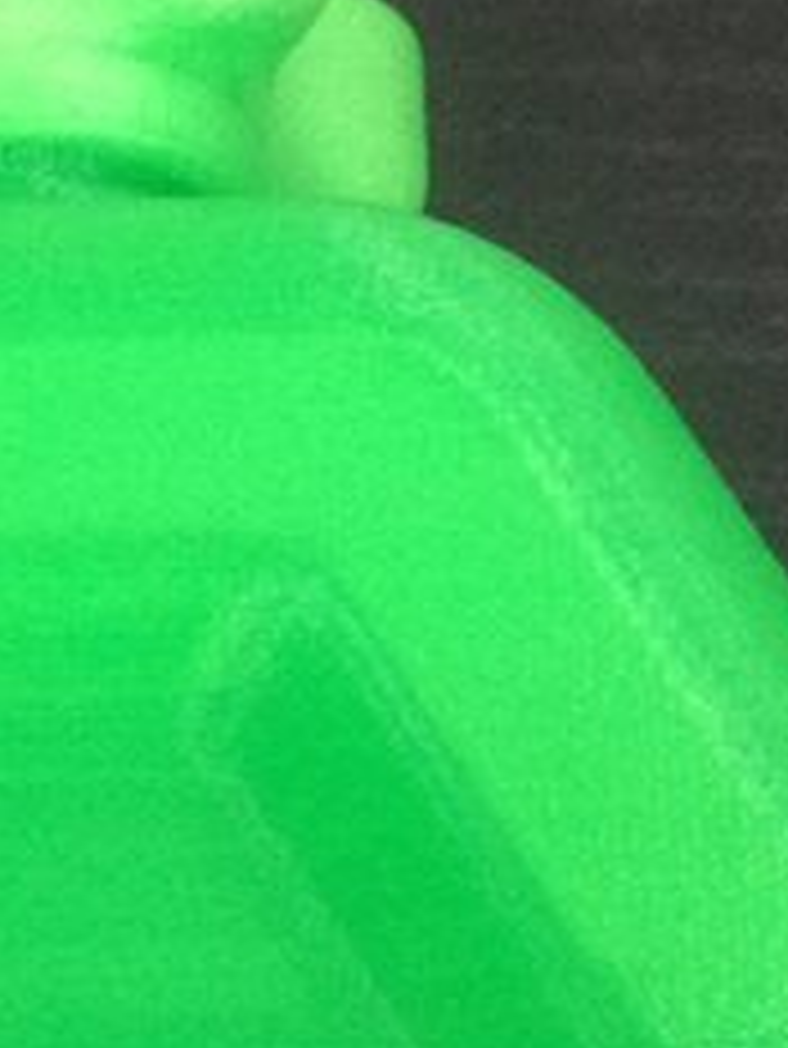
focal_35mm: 103
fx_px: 3123
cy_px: 1035
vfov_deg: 18.6
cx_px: 9
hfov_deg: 14.2
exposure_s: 1/33
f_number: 2.2
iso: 320
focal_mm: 4.12
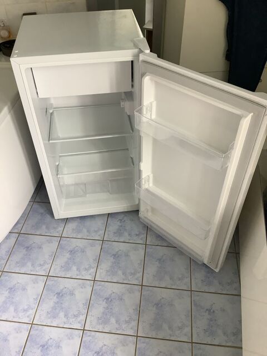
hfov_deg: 45.4
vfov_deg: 58.4
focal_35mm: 31
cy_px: 178
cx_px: 134
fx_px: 319
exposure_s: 1/120
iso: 80
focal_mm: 3.3
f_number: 2.4
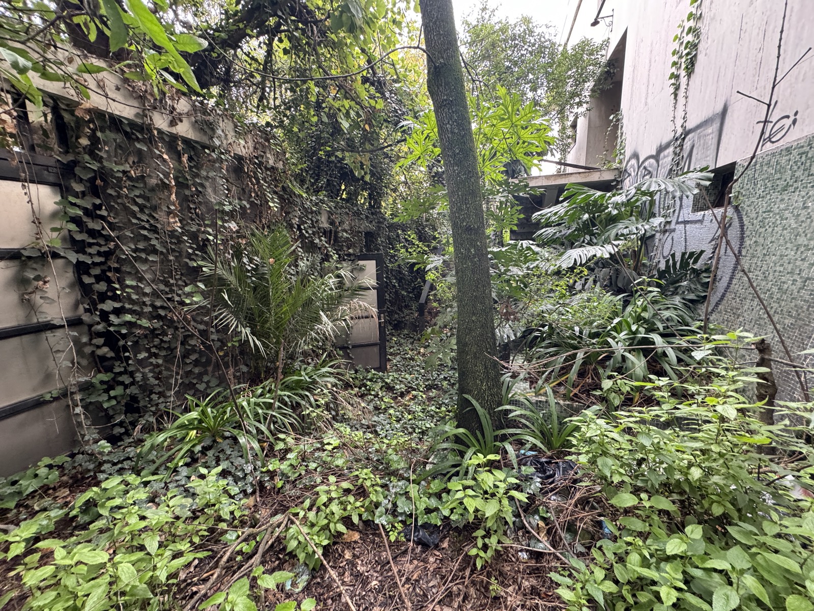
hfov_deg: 102.1
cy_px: 306
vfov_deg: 85.7
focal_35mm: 14
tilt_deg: -8.2
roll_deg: -0.2
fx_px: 329
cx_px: 407
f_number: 2.2
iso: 250
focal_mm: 2.22
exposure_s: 1/99
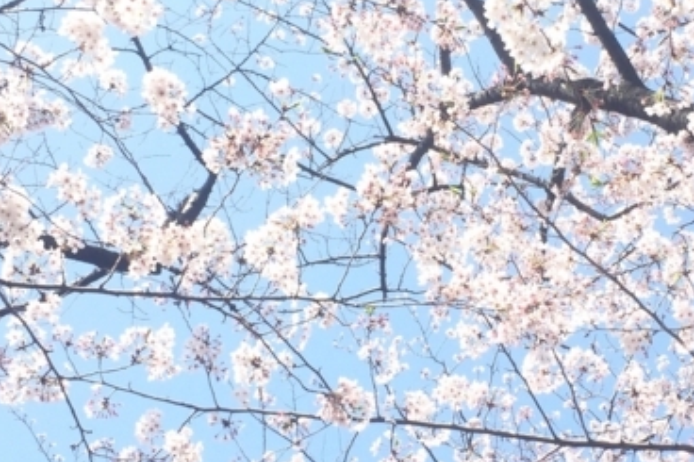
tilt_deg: +64.8
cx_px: 432
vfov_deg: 16.2
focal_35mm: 84
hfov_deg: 24.1
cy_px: 230
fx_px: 1619
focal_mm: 4.15
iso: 32
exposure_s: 1/879
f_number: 2.2
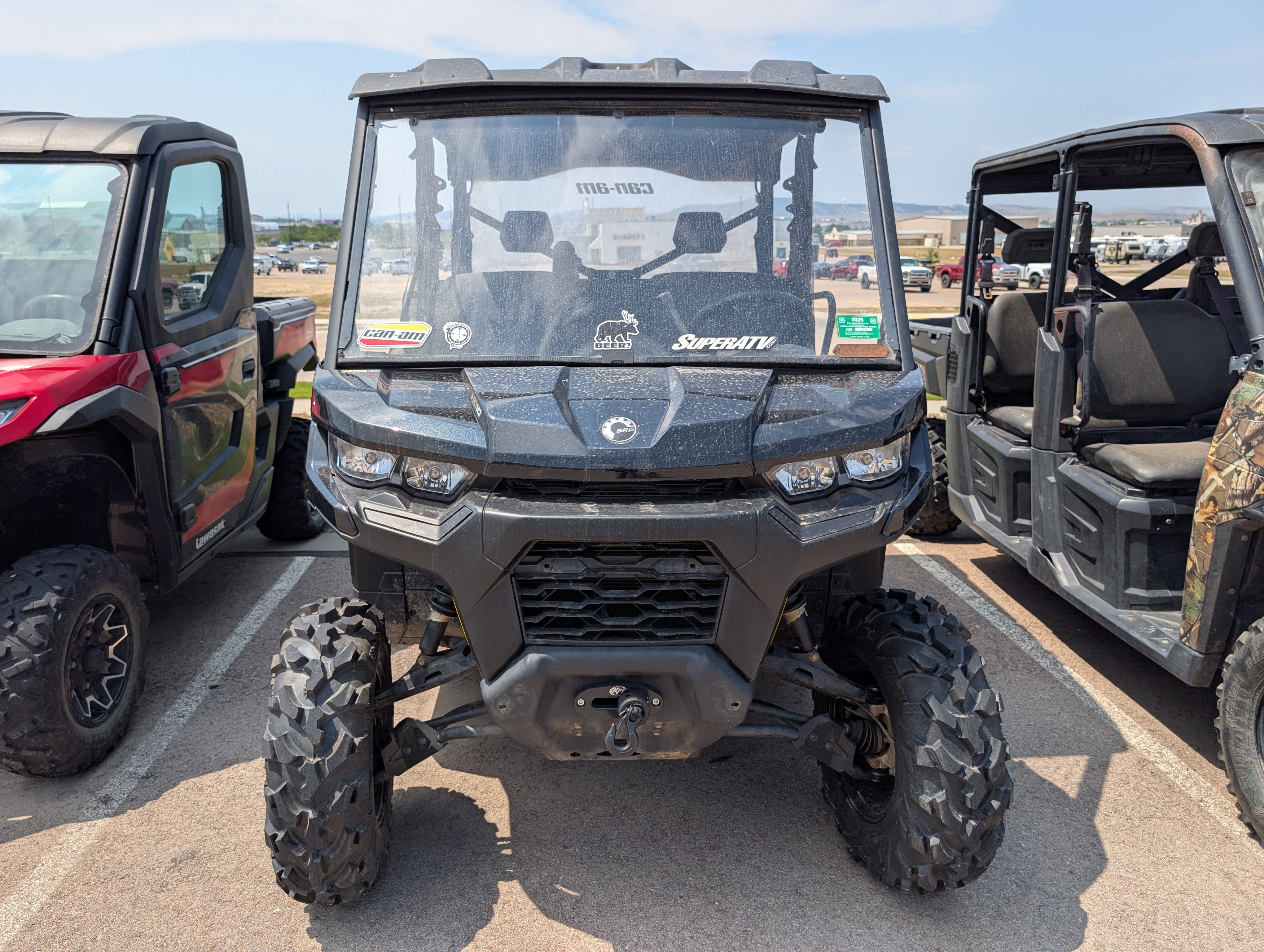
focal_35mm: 24
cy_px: 476
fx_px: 878
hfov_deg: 71.5
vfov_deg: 56.9
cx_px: 632
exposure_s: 1/1080
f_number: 1.68
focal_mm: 6.9
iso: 24
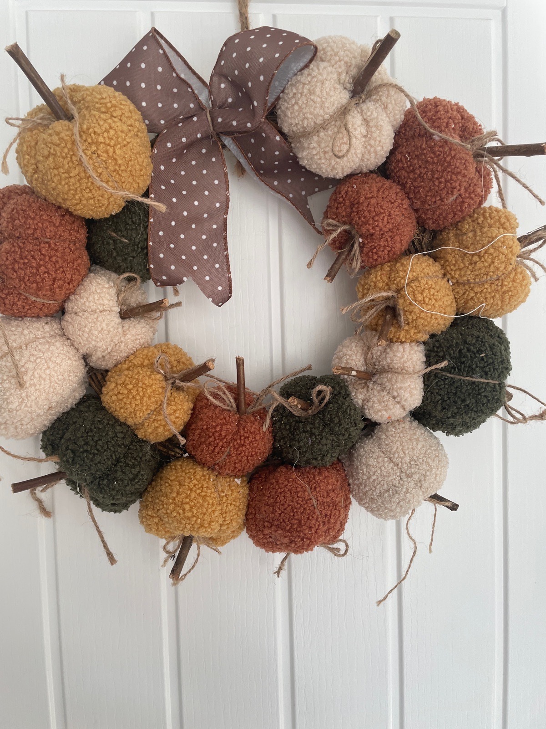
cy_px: 364
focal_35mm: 26
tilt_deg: -5.8
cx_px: 273
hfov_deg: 53.1
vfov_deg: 67.3
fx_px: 547
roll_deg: +2.3
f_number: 1.6
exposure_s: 1/121
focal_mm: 4.2
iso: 80
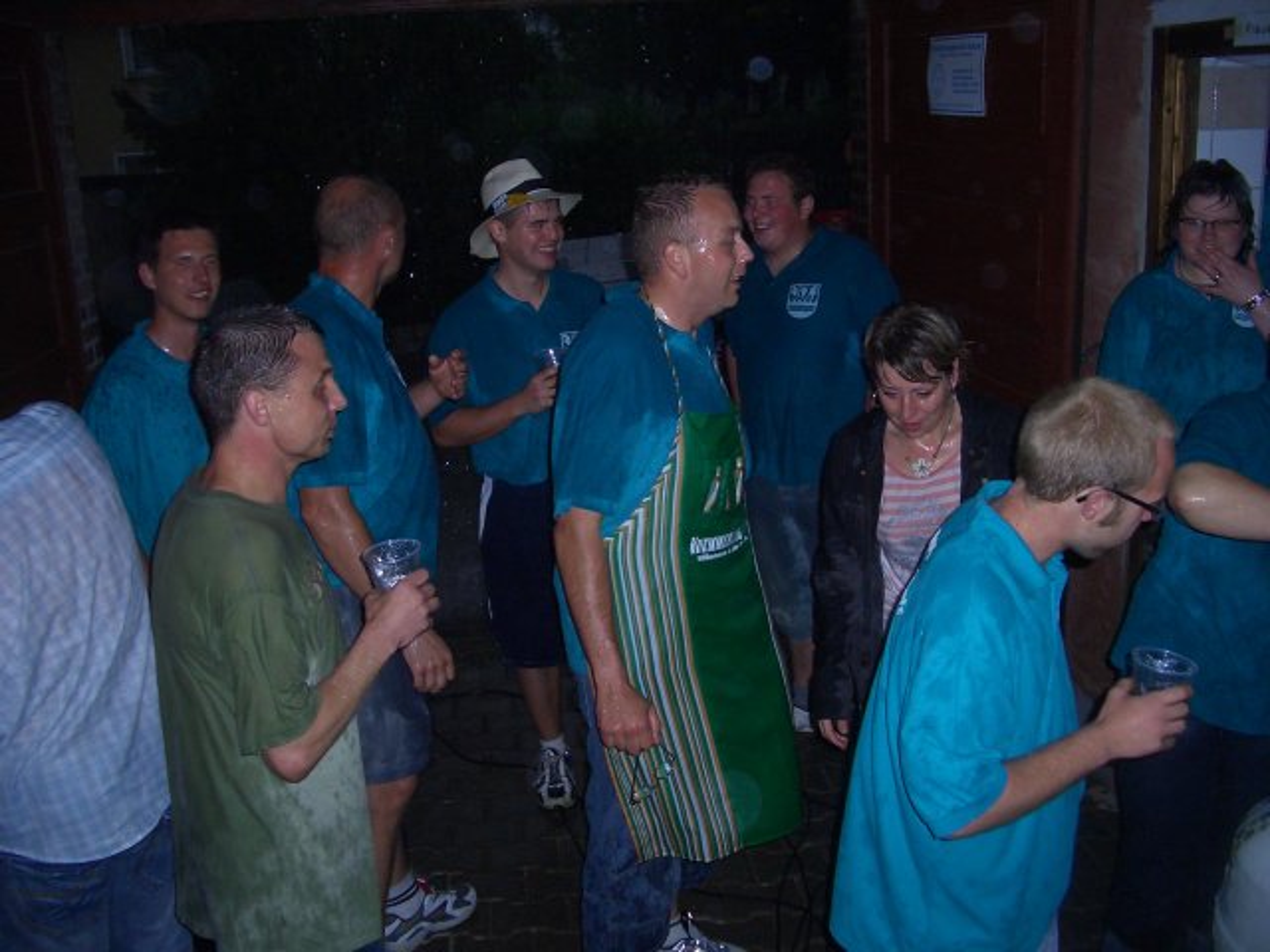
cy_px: 476
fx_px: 1284
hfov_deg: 52.6
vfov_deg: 40.7
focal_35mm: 35
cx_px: 635
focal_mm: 5.8
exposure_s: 1/40
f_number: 2.6
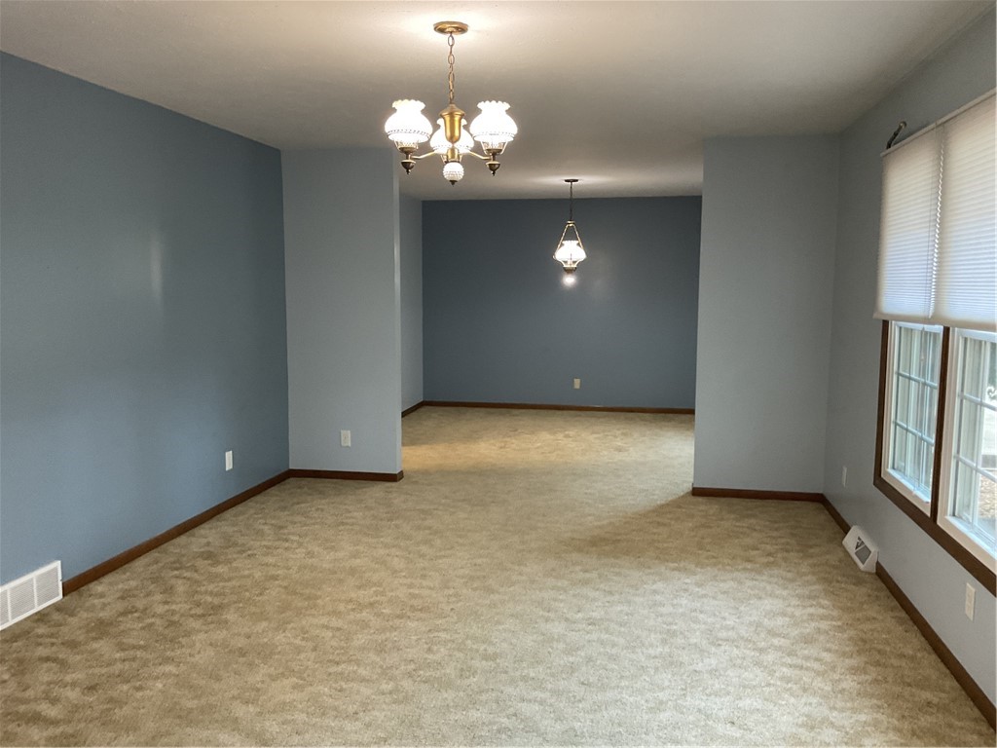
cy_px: 374
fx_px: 835
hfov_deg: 61.7
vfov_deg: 48.2
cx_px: 498
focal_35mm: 29
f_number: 1.8
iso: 160
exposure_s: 1/60
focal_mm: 3
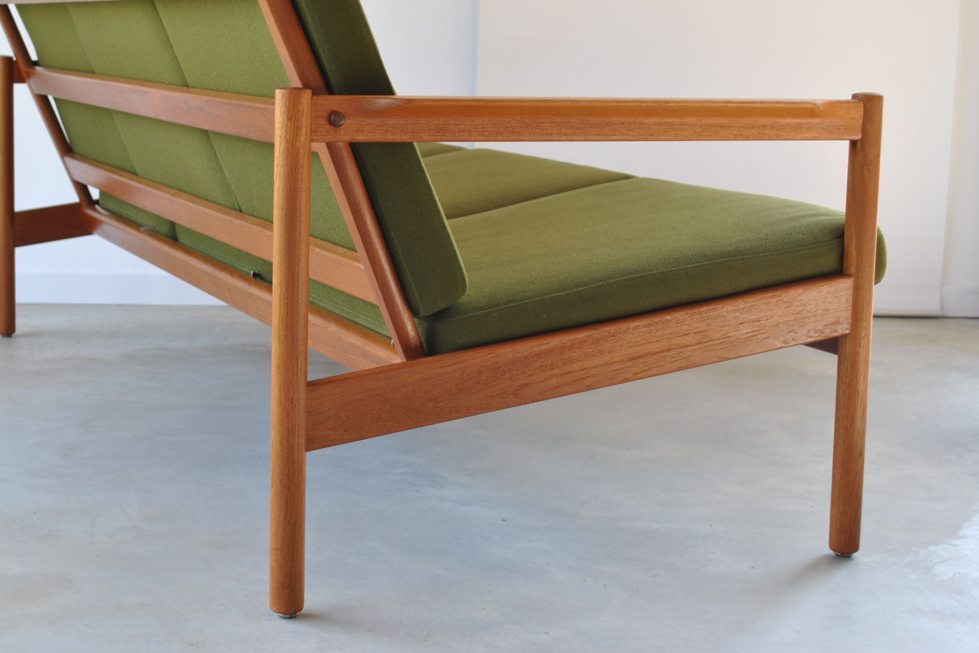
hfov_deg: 31.8
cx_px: 393
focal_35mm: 63
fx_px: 1713
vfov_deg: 21.5
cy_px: 253
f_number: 5.6
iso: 100
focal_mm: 32
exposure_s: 1/20
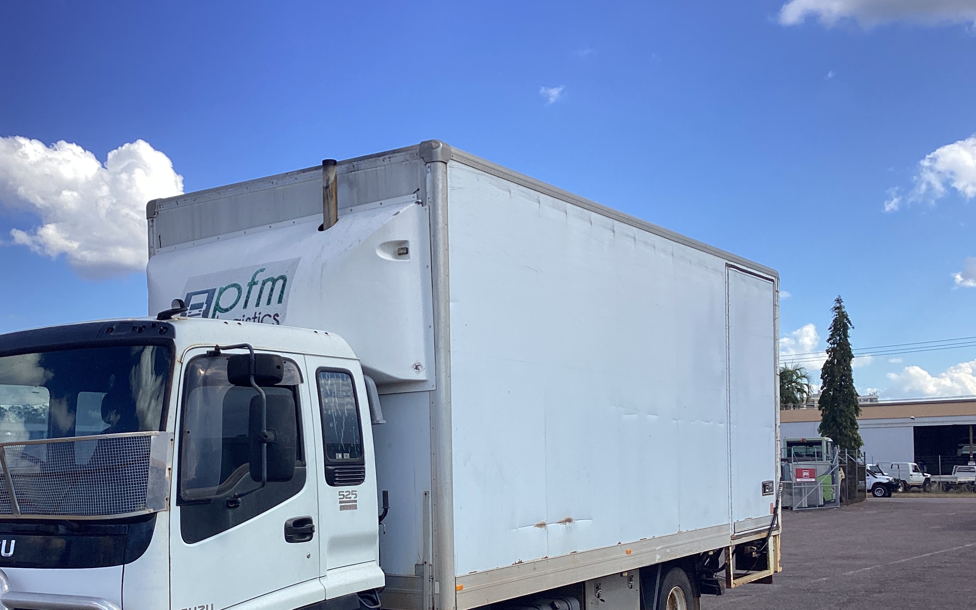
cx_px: 370
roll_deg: +1.6
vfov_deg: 30.8
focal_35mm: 41
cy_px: 446
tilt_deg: +1.0
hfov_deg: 47.8
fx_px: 1091
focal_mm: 3.3
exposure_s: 1/1031
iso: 25
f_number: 2.4
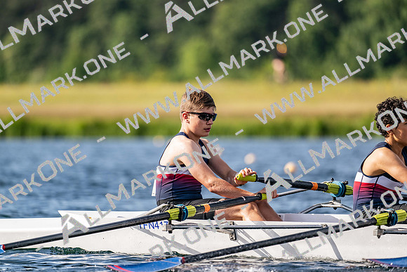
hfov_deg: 5.2
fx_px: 4523
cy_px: 136
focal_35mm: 400
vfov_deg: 3.4
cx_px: 204
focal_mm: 400
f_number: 4.5
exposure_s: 1/2500
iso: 360
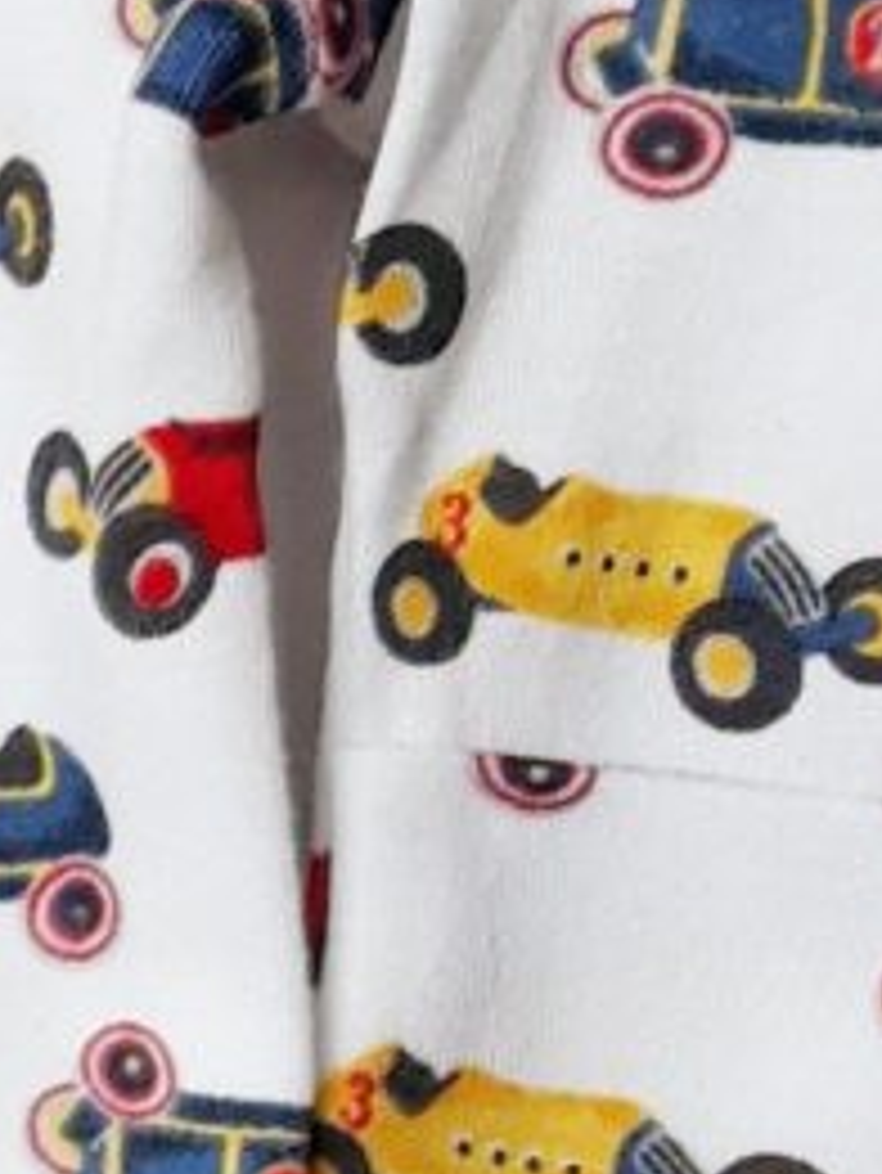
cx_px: -1665
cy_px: 1619
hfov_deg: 6.5
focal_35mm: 212
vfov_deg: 9.1
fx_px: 7196
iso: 40
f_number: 1.7
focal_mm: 3.71
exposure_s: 1/171
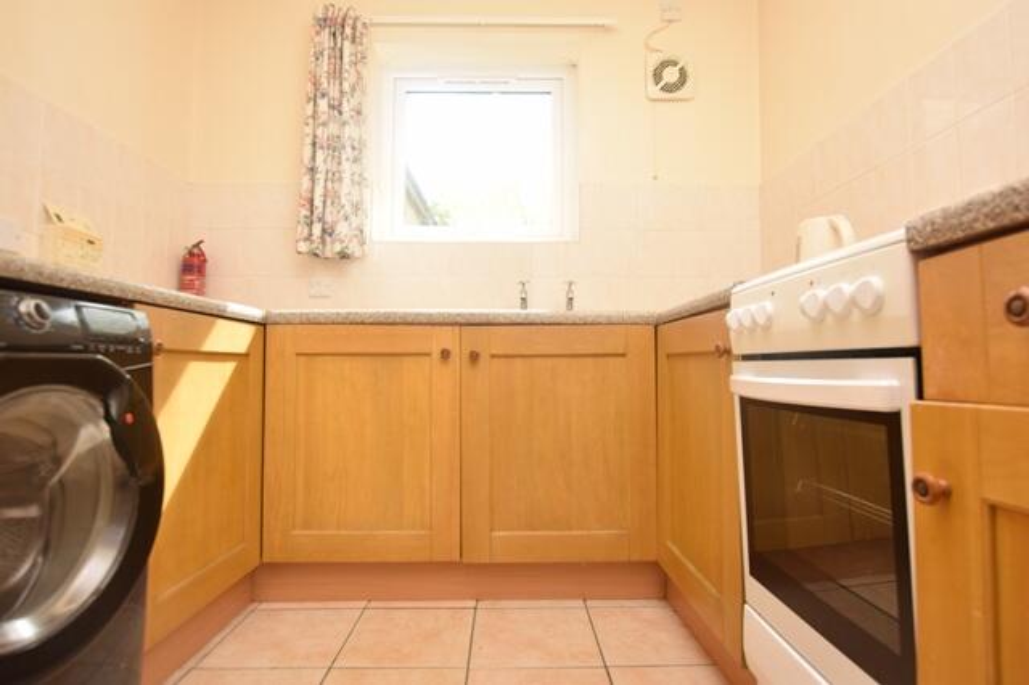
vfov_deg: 63.2
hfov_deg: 85.5
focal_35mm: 20
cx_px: 514
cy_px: 342
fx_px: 557
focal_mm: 13
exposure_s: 1/125
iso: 400
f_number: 5.6
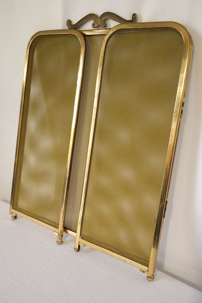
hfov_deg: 40.0
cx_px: 101
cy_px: 152
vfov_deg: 57.2
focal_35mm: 33
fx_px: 278
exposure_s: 1/30
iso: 1600
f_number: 6.3
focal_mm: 22
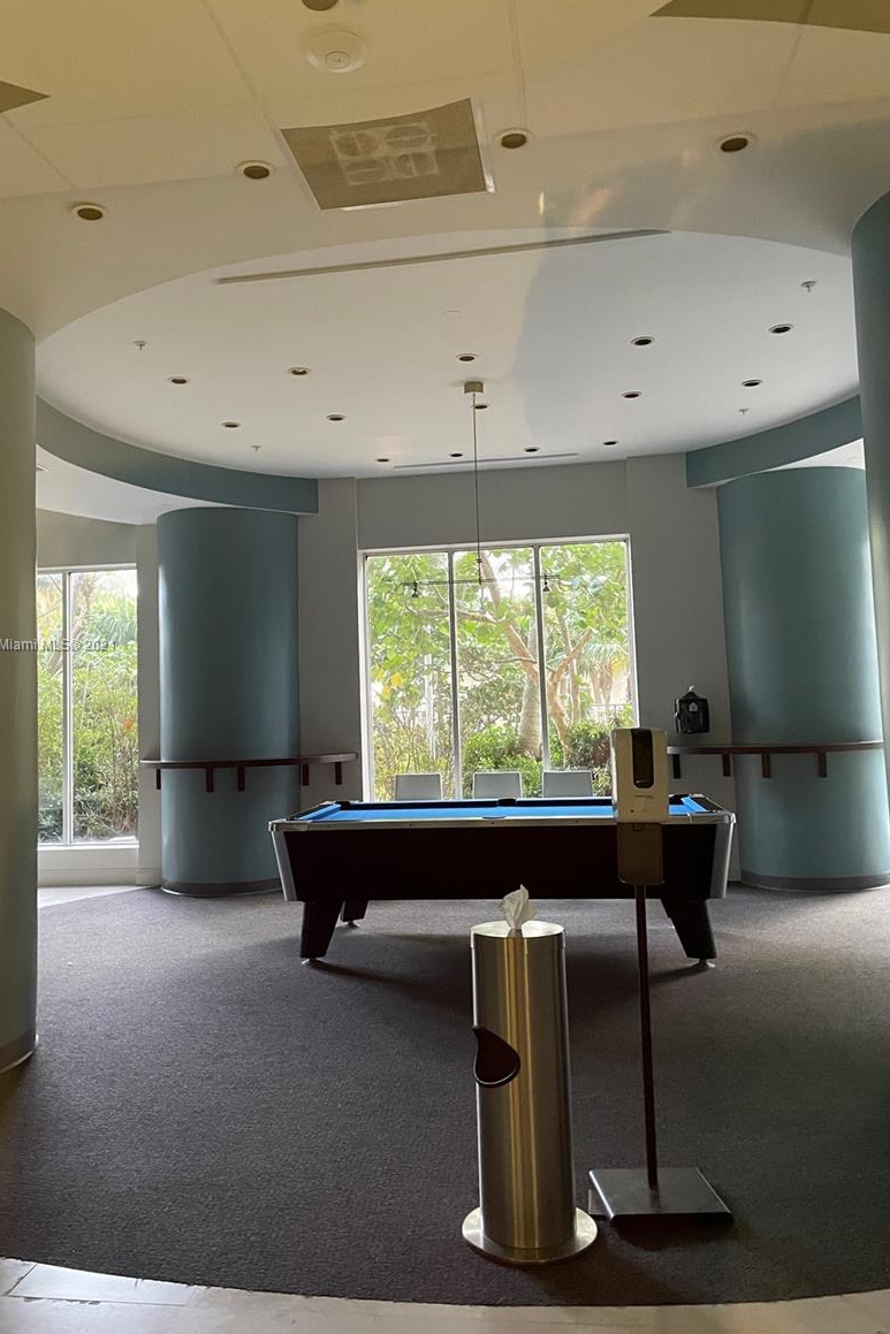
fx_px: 1038
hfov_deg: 46.4
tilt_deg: +4.6
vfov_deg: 65.5
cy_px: 646
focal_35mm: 28
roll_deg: +2.6
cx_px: 423
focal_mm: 4.2
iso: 640
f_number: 1.6
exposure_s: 1/40
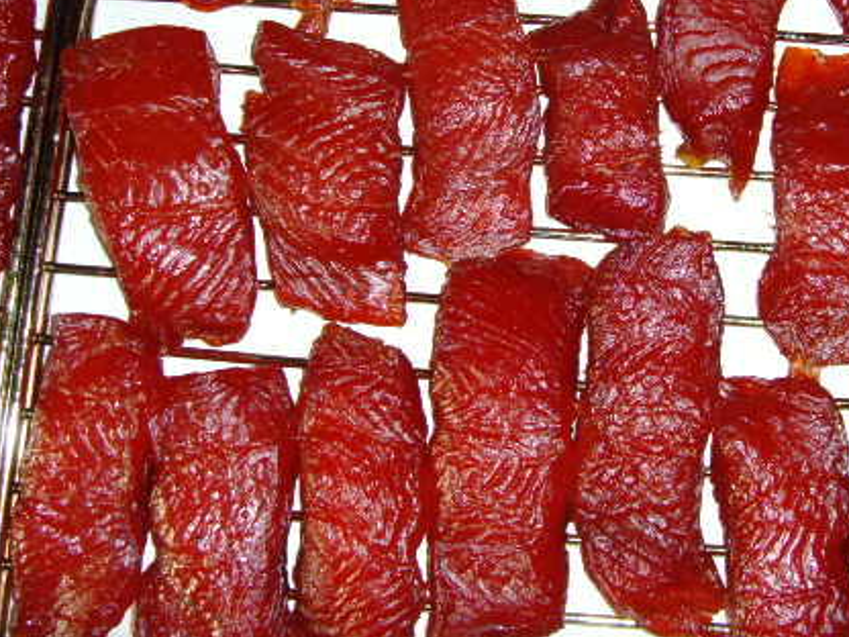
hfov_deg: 32.0
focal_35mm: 60
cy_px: 163
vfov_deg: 24.2
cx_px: 549
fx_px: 1472
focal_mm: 6.6
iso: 200
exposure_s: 1/45
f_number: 3.5
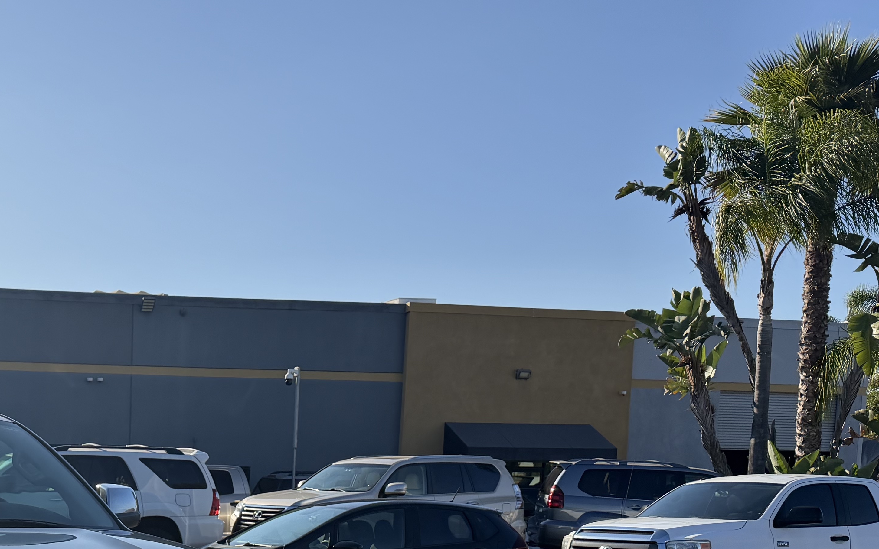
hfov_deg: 37.5
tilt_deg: -4.0
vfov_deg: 24.4
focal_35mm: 50
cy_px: 578
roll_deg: -0.5
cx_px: 77
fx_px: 1198
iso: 100
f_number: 1.78
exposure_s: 1/6711
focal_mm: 6.76
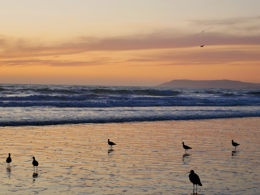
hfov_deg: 20.2
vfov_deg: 15.2
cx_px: 171
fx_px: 729
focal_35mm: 97
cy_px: 105
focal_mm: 32
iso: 200
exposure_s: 1/100
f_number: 5.6
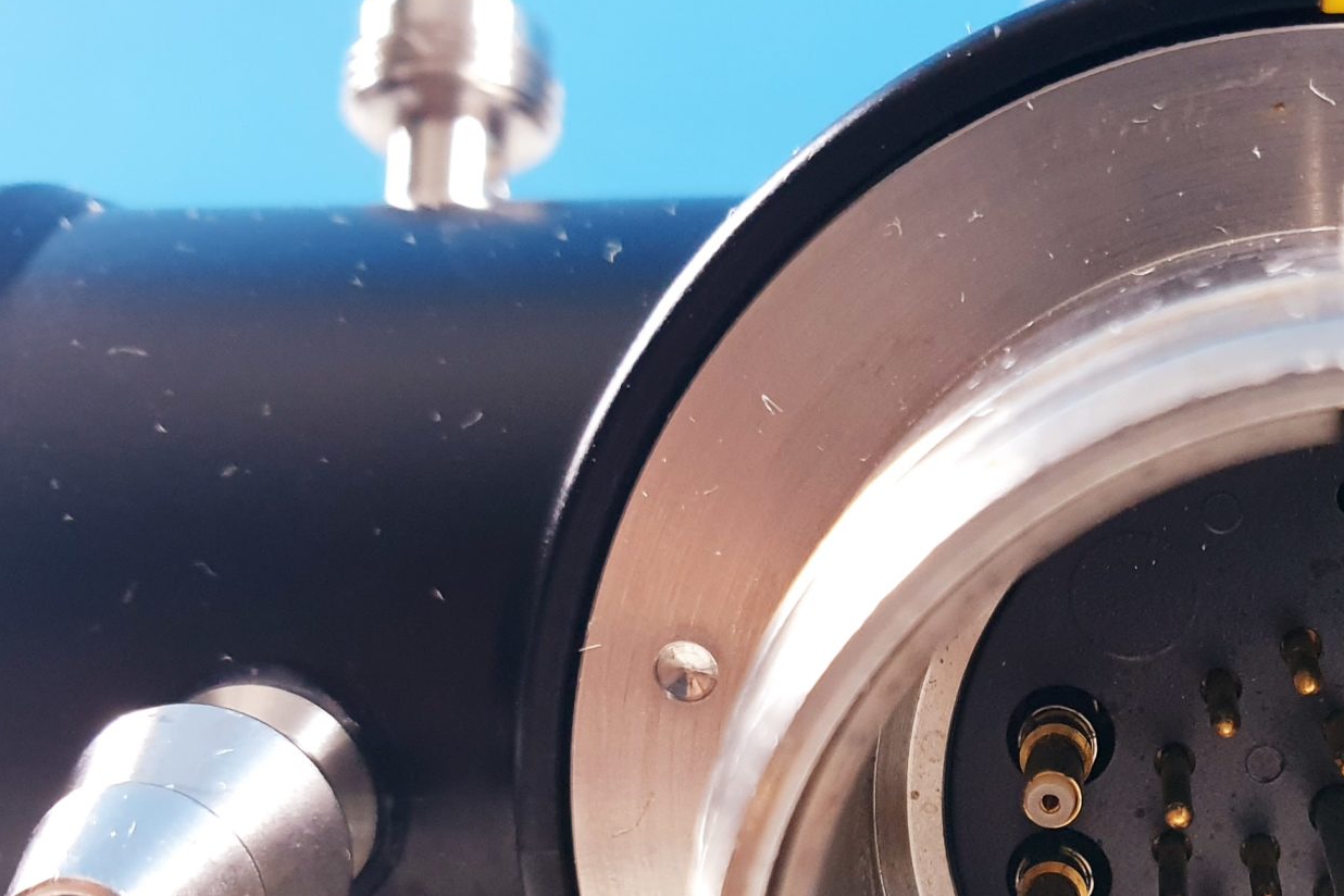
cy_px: 895
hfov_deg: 33.7
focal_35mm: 56
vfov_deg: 23.2
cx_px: 1216
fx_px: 2091
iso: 250
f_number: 2.4
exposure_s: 1/50
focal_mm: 4.3
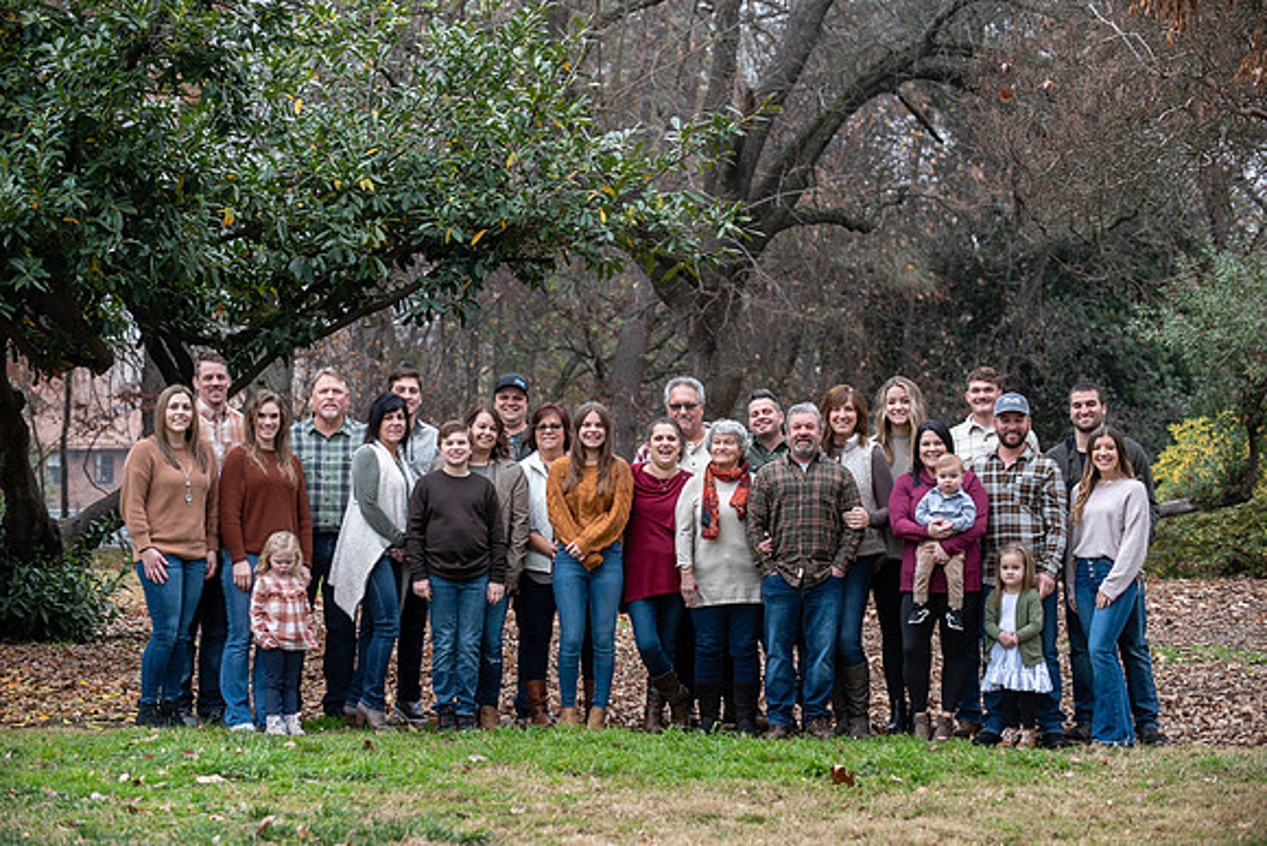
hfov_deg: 20.0
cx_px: 634
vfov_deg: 13.4
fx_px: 3591
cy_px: 423
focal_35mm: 102
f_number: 4
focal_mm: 102
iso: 200
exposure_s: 1/125
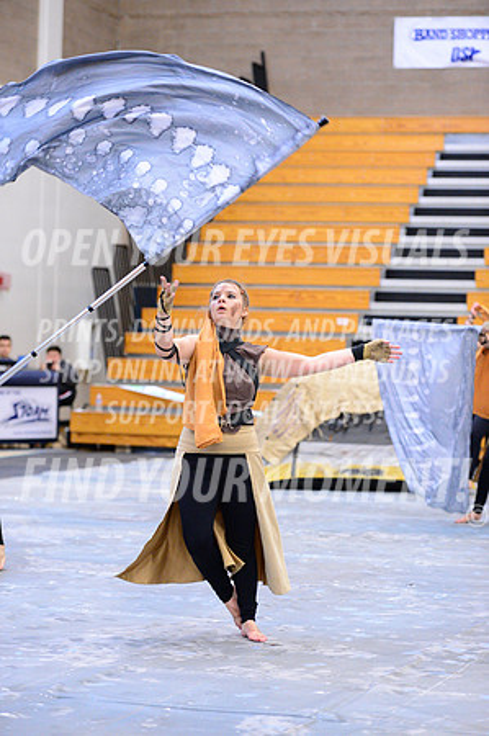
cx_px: 244
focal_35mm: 102
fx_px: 2083
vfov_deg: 20.0
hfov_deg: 13.4
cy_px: 368
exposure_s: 1/320
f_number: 2.8
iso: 8000
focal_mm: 102
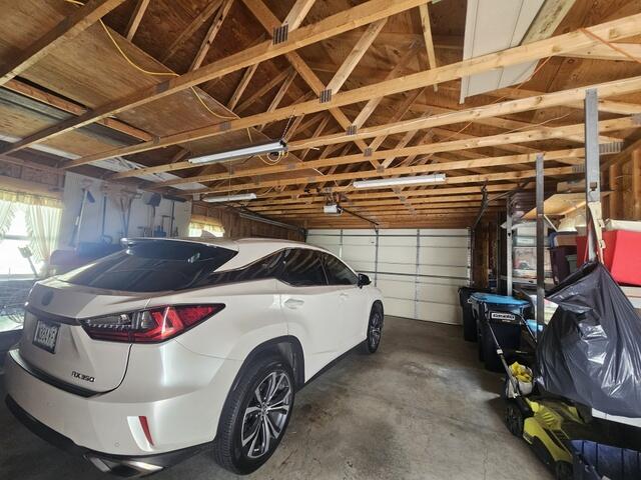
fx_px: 241
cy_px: 240
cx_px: 320
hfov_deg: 106.2
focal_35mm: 13
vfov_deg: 89.9
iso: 200
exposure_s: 1/60
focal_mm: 2.2
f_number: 2.2
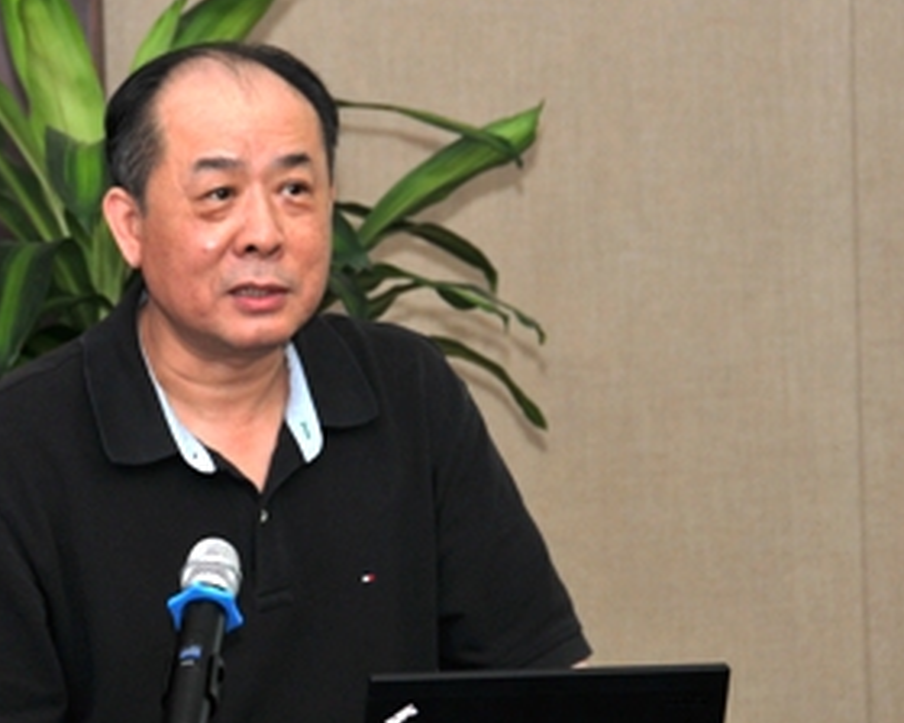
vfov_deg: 6.5
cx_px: 336
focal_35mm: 237
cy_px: 378
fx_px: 6334
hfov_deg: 8.2
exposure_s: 1/60
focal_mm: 105
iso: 250
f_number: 5.3
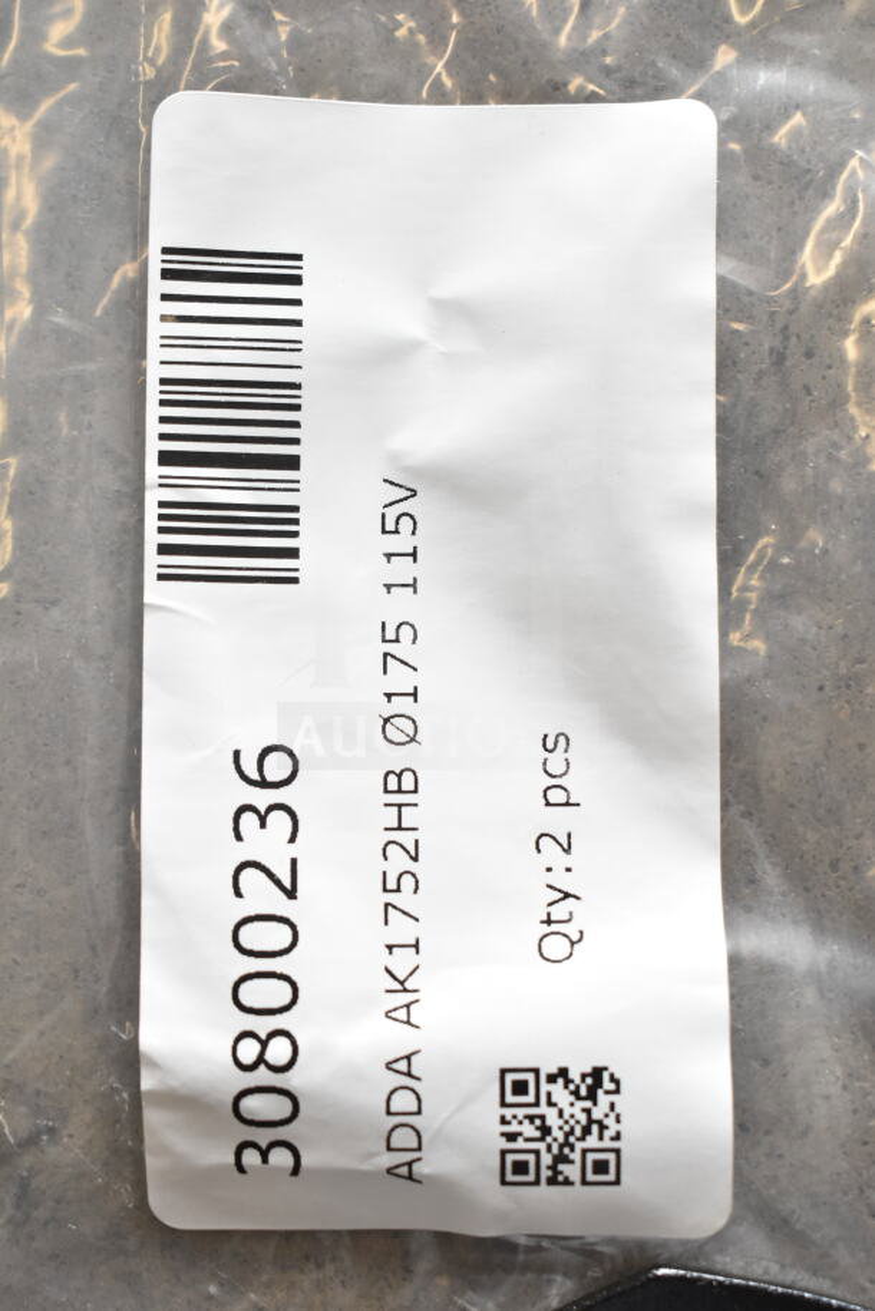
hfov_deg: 22.6
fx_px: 2186
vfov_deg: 33.4
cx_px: 438
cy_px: 656
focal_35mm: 60
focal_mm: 40
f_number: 6.3
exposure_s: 1/160
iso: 1600
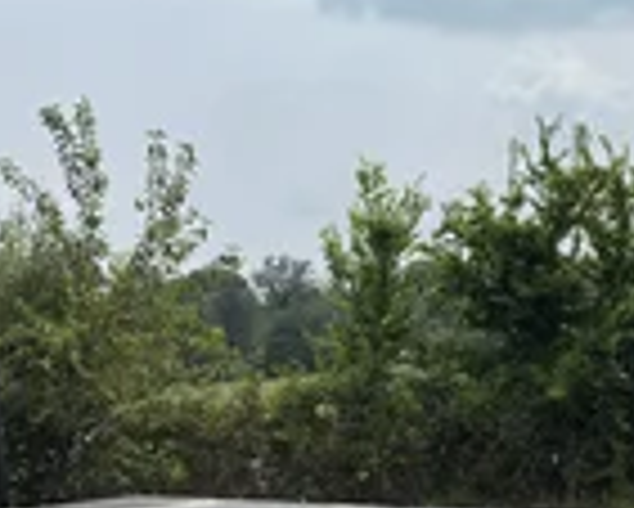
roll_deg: +0.9
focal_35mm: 72
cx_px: 351
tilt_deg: -2.9
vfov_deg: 21.0
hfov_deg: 26.4
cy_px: 427
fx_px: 1352
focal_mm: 5.1
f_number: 1.6
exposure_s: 1/5319
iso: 50
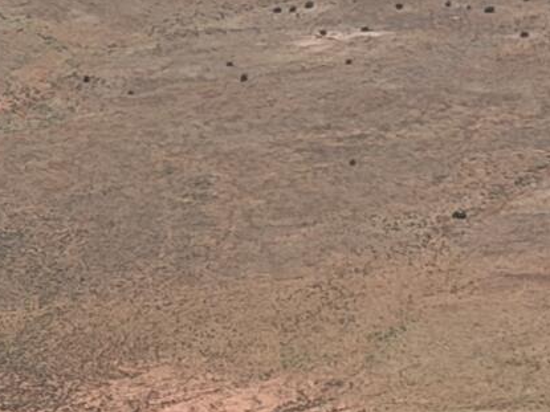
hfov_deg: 5.7
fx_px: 5512
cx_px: -256
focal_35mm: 347
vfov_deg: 4.2
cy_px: 1186
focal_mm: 6.76
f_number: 1.78
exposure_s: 1/5587
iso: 64
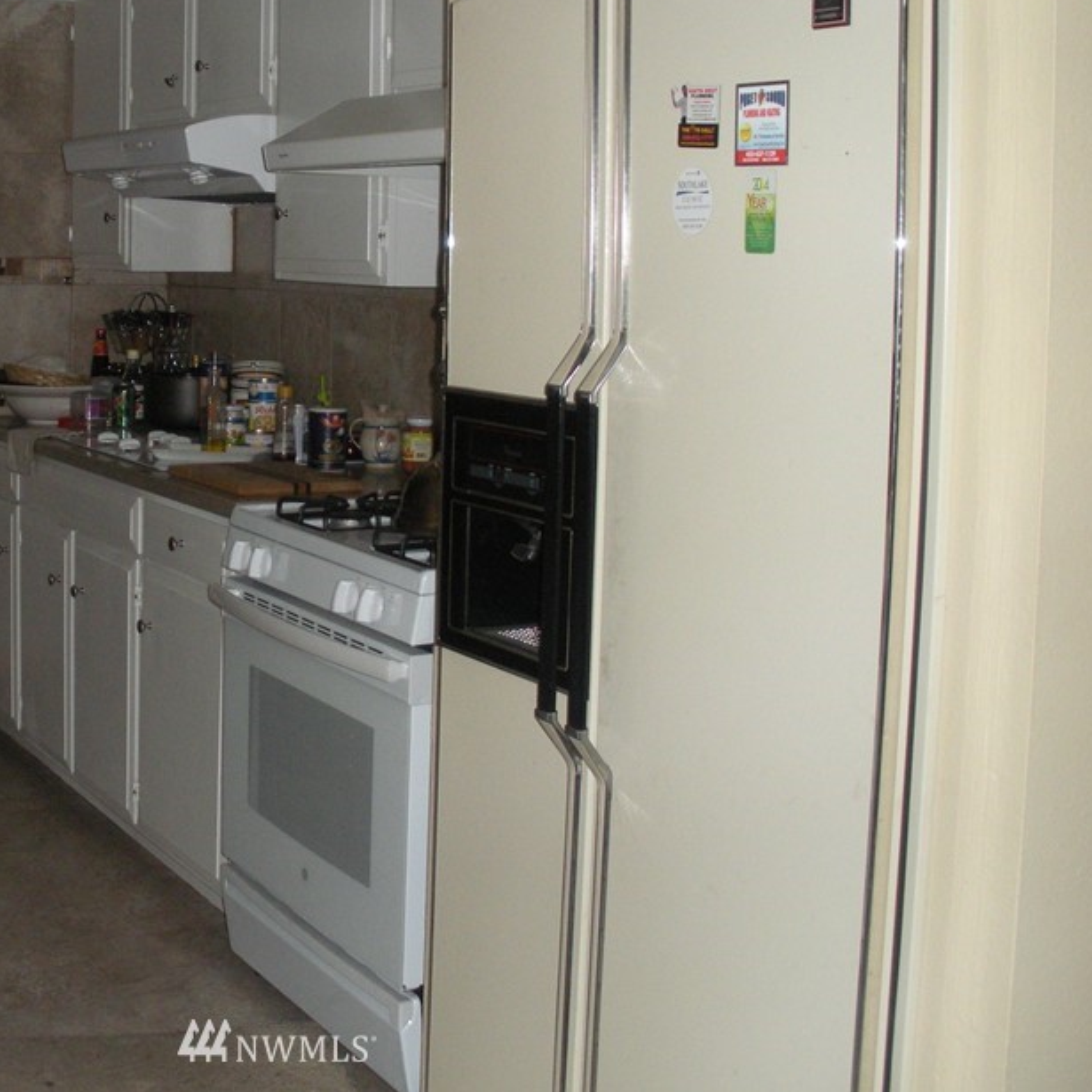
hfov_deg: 31.6
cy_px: 426
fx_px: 1892
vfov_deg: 32.1
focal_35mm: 53
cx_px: 277
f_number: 3.5
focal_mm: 6.3
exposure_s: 1/60
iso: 248
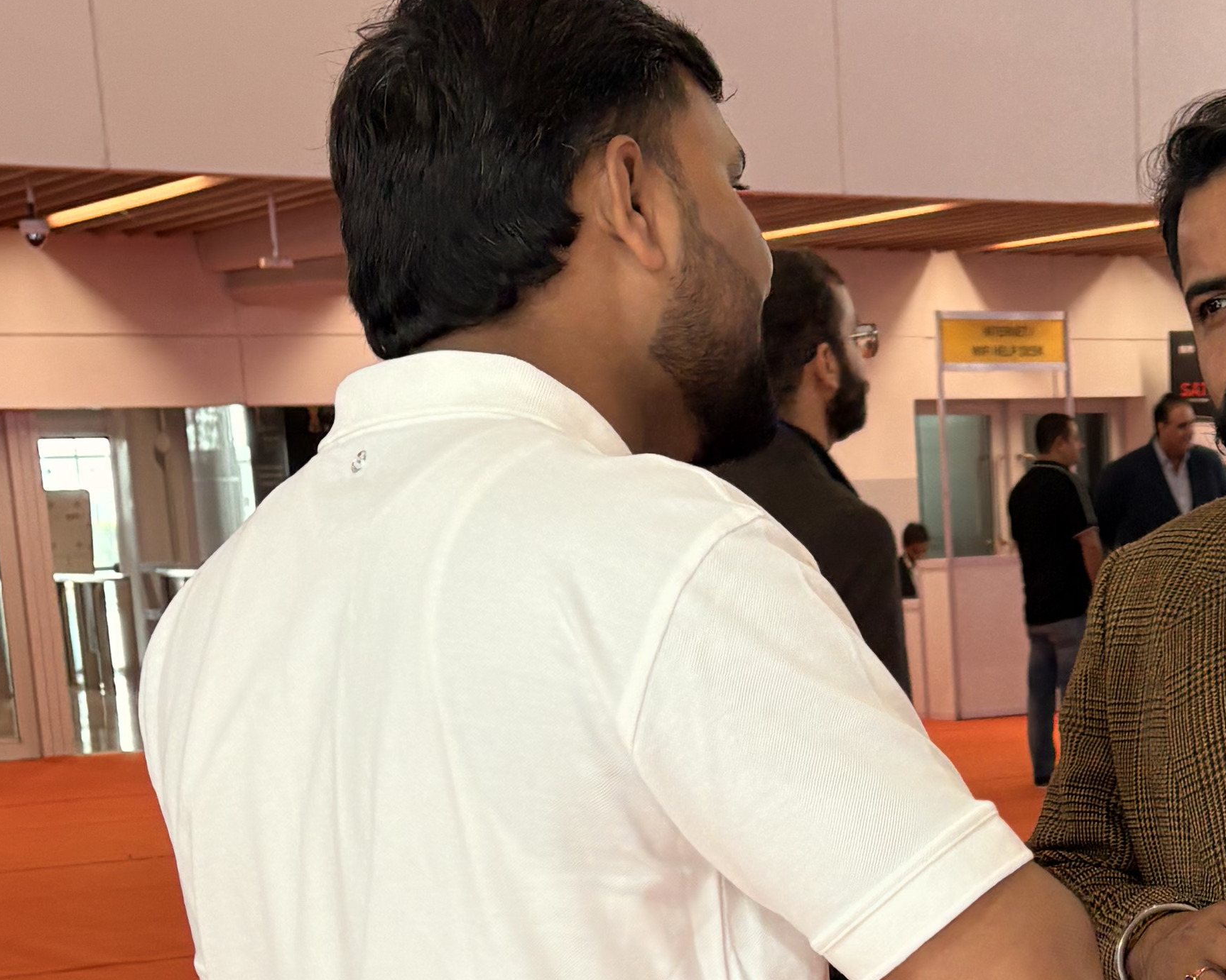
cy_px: 1191
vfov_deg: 17.4
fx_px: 3048
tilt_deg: -13.0
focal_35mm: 84
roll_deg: +2.4
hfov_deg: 22.1
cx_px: 1156
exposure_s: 1/100
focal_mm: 5.96
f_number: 1.6
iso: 64
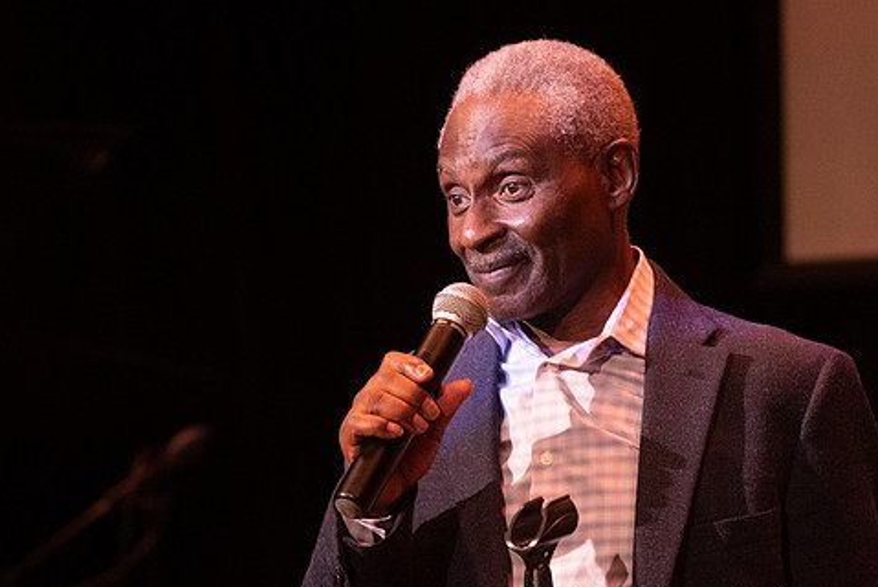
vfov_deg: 6.1
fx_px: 5539
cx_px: 352
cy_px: 293
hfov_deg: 9.1
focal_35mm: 227
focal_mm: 125
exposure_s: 1/250
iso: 3200
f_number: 4
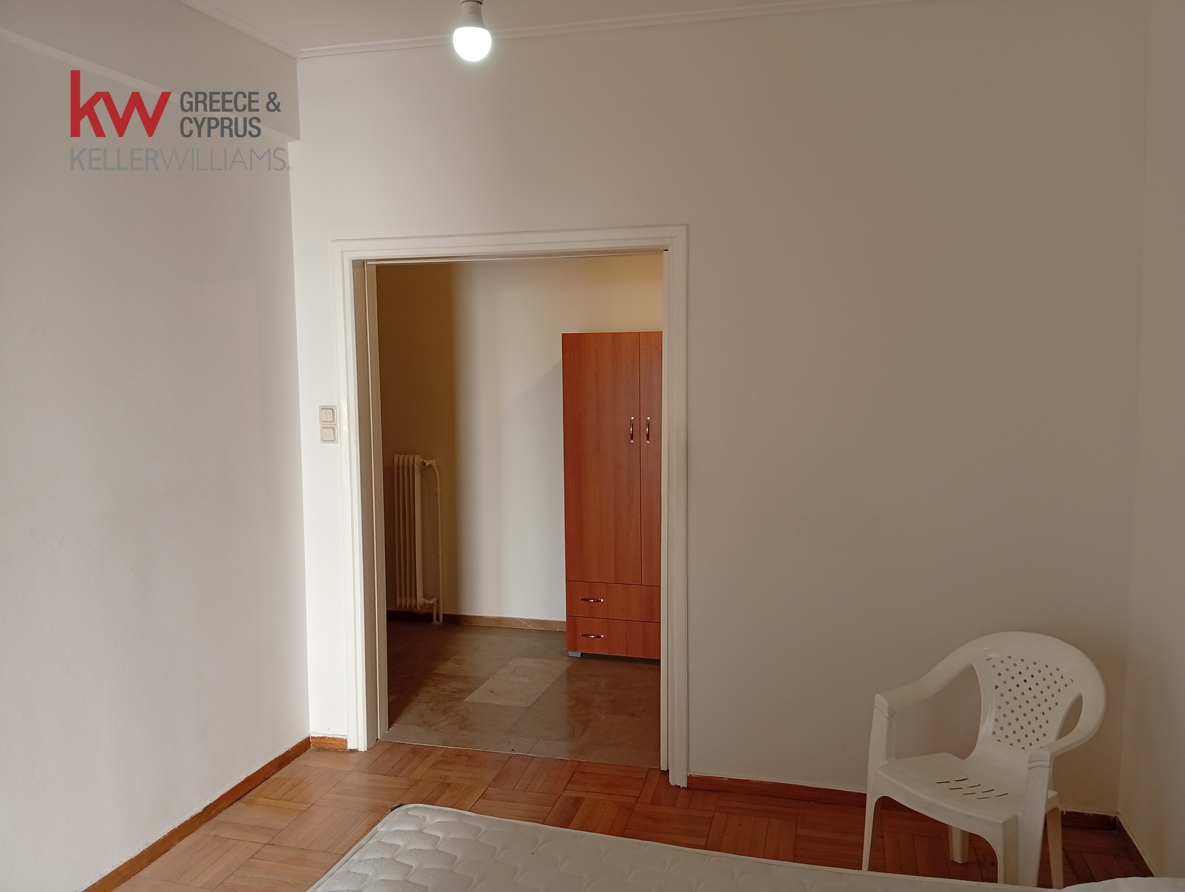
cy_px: 446
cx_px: 592
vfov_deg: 53.2
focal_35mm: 26
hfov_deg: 67.2
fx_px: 891
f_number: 1.8
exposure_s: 1/50
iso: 127
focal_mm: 3.96
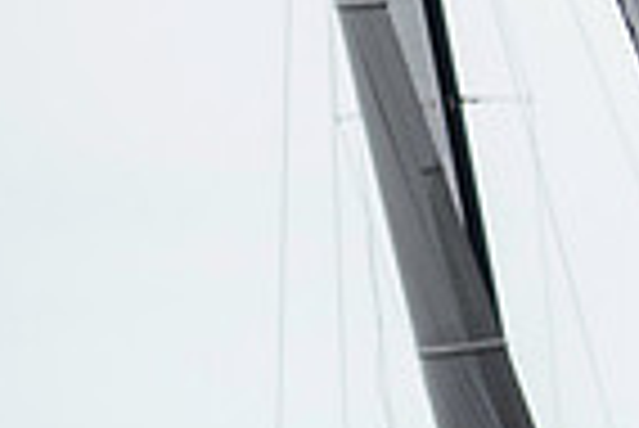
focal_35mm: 1835
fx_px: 32604
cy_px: 610
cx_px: 1022
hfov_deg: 1.1
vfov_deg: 0.8
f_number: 5
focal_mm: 300
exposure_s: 1/6400
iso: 400
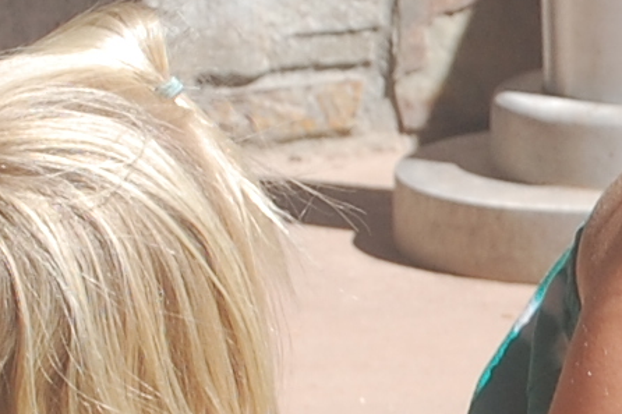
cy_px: 470
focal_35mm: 556
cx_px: 1160
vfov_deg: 2.5
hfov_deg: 3.7
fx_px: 9609
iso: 200
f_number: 10
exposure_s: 1/250
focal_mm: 55
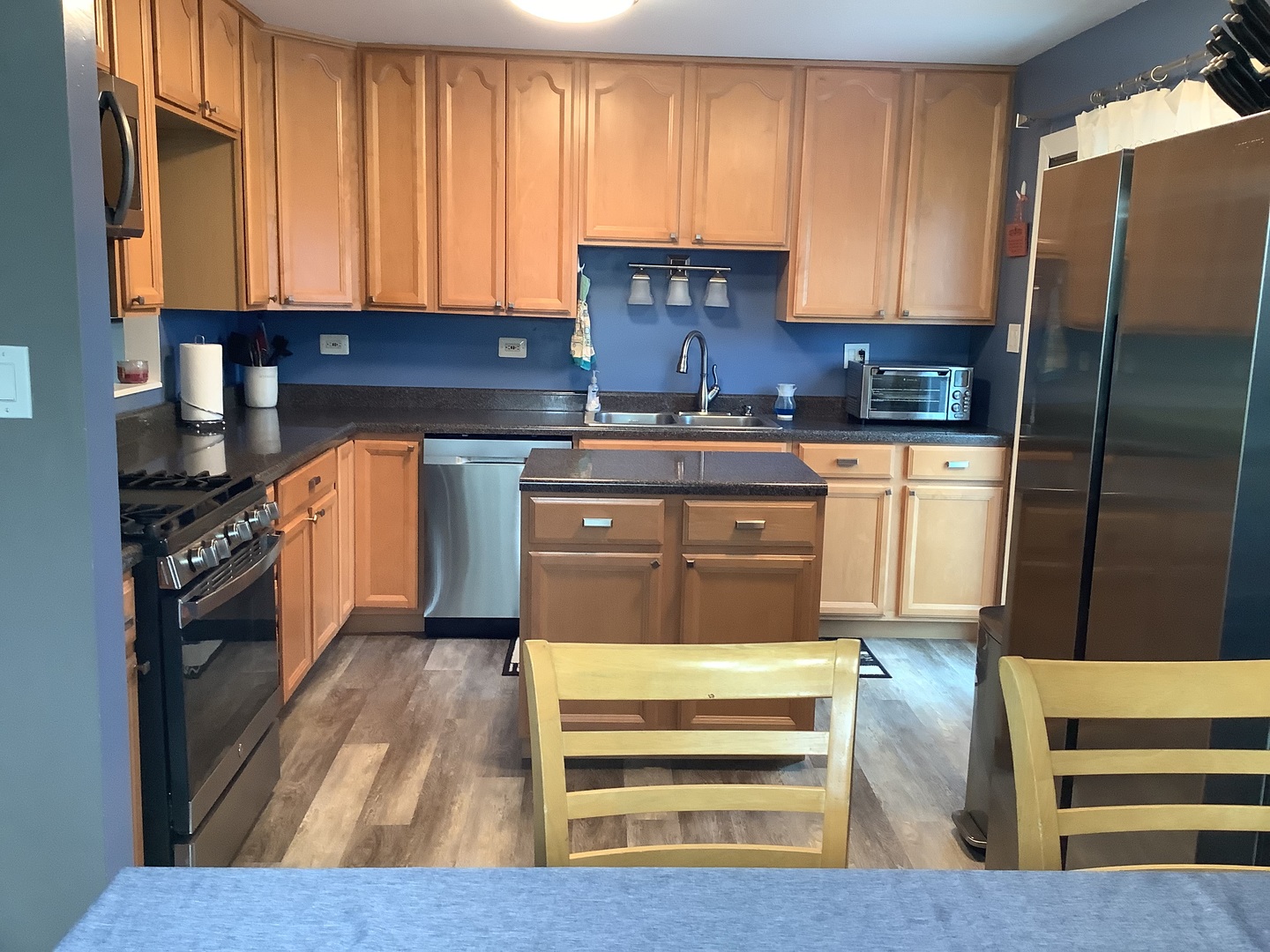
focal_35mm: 31
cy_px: 476
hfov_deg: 58.4
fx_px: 1137
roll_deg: -1.1
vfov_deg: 45.4
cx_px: 635
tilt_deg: -9.1
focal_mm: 3.3
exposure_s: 1/50
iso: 160
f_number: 2.4
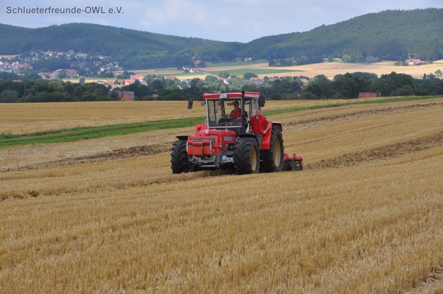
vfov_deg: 10.7
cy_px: 147
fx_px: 1567
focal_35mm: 128
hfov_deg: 16.1
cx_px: 222
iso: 200
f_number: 9
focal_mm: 85
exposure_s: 1/320
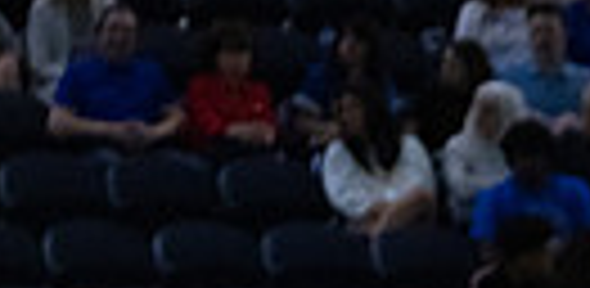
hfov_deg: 2.1
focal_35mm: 1061
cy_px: 568
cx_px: 1001
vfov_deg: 1.0
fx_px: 16101
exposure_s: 1/1250
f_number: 2.8
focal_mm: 200
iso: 4000
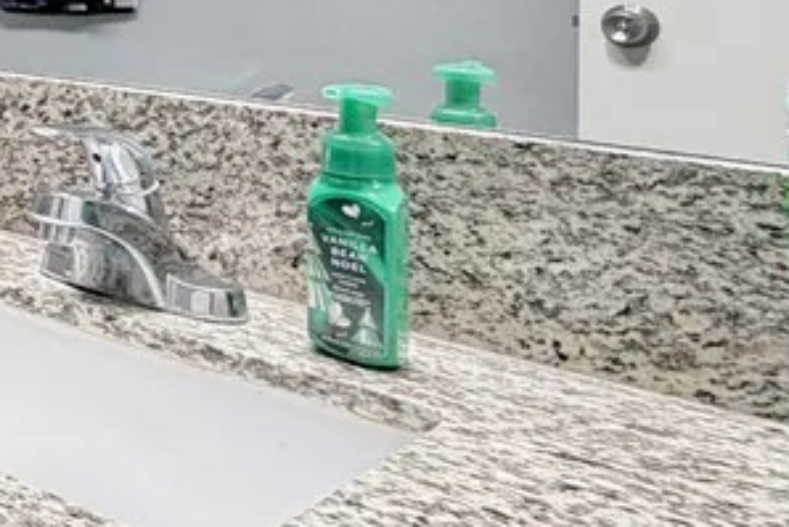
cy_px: -105
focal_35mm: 50
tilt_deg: +1.1
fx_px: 1096
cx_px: -426
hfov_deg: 26.7
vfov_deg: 24.5
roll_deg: -0.9
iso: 250
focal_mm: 2.22
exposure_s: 1/60
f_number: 2.2
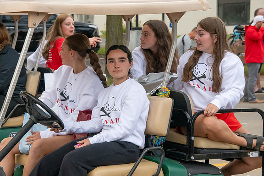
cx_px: 132
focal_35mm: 136
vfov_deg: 10.1
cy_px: 88
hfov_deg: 15.1
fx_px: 997
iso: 3200
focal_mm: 135
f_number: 11
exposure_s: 1/640
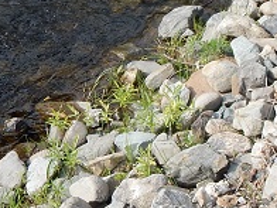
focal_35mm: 90
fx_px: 720
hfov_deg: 21.7
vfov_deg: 16.4
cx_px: 174
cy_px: 115
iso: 125
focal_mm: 4
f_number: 3
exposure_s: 1/800
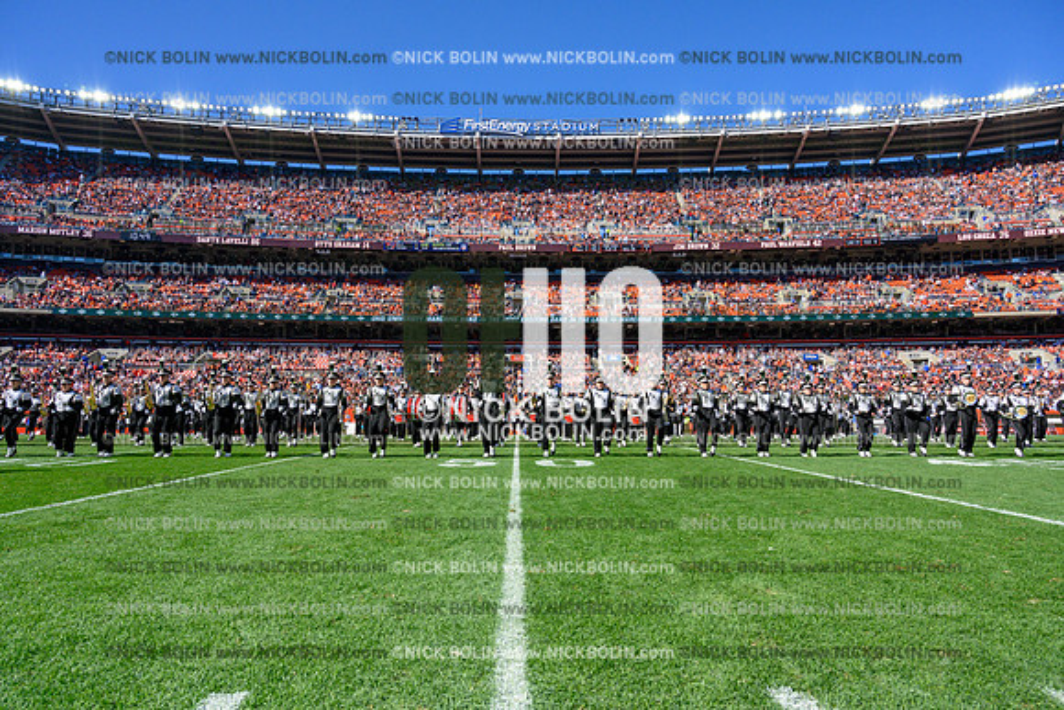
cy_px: 355
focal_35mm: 24
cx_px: 532
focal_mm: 24
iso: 1000
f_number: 8
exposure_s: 1/3200
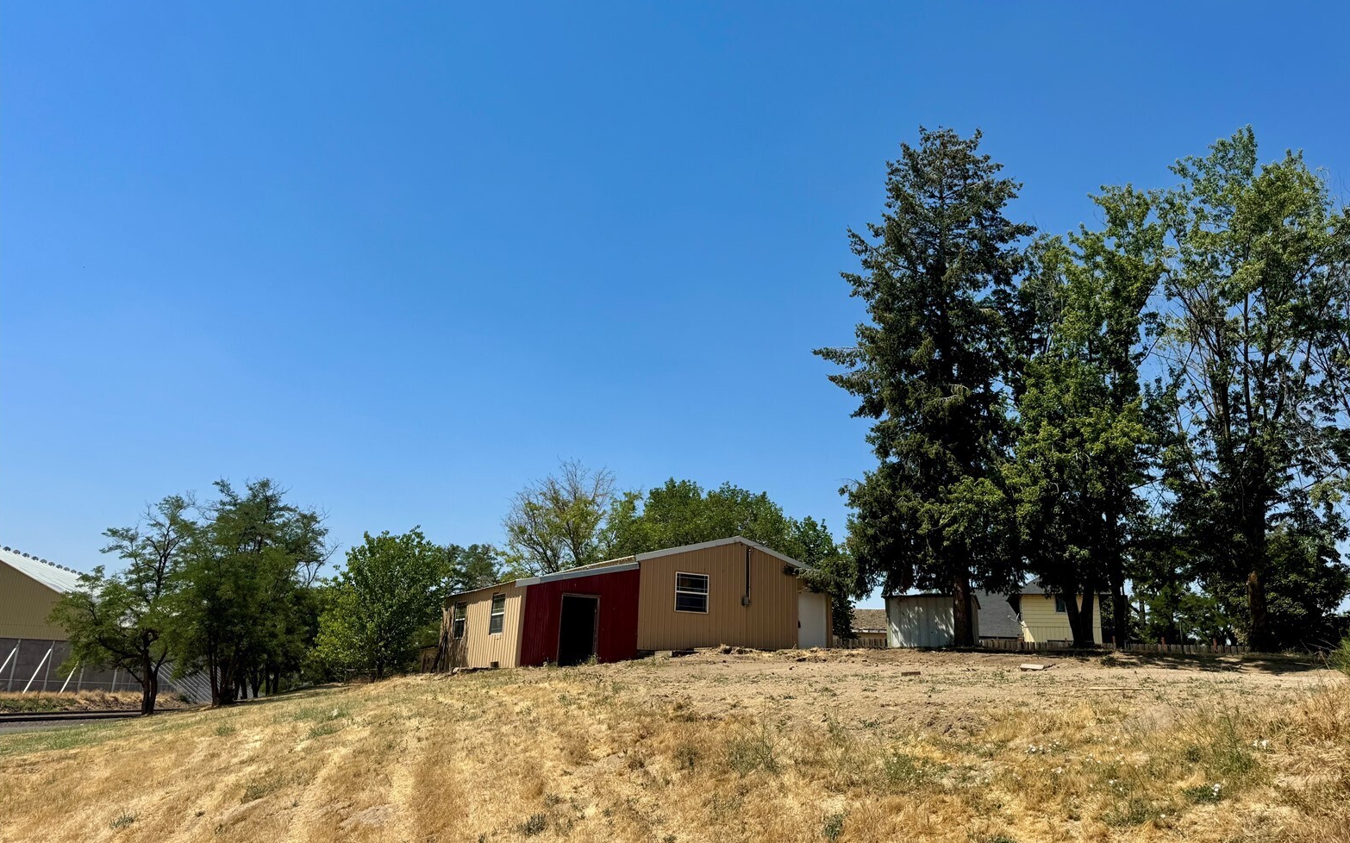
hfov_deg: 70.4
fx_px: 956
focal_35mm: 26
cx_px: 687
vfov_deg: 47.6
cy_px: 398
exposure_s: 1/6410
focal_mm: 6.76
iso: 80
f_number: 1.78
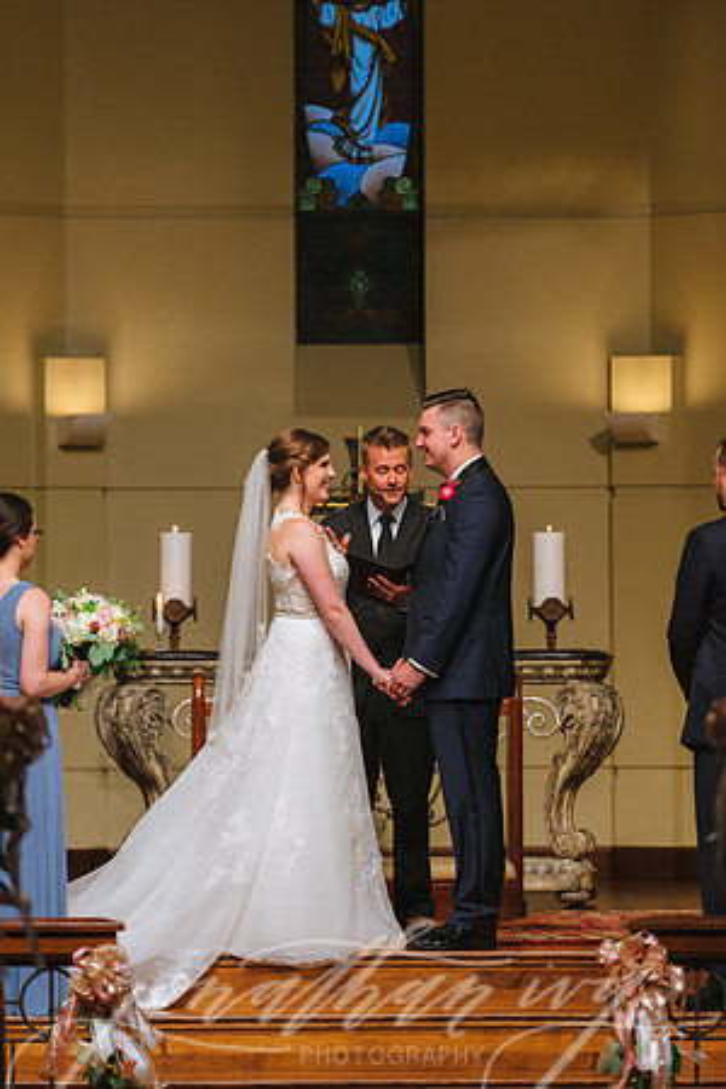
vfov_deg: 10.3
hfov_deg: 6.9
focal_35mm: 200
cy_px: 544
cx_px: 363
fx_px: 6050
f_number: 2.8
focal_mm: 200
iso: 1600
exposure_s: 1/200
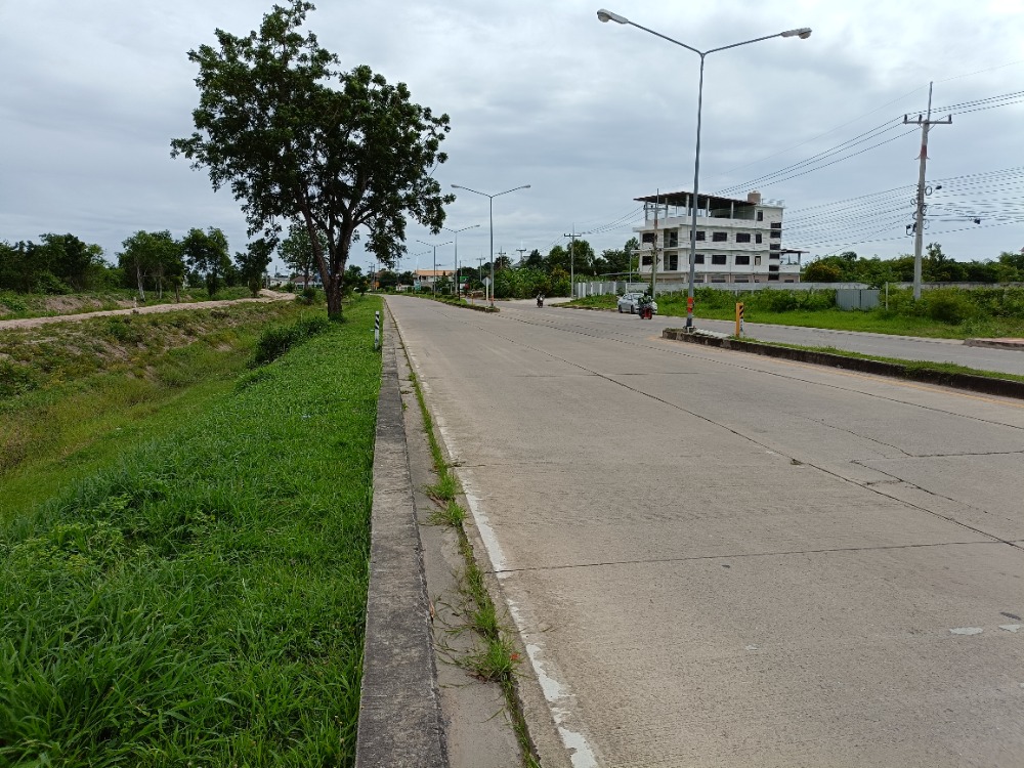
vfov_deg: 54.9
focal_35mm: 25
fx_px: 740
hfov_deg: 69.4
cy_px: 384
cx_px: 512
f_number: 1.7
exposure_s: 1/1292
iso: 106
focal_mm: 4.7
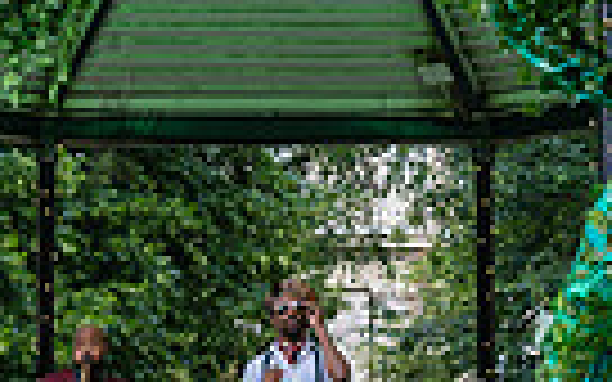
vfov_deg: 7.2
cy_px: 108
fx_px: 3036
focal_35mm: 182
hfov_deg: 11.5
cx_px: 108
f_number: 4
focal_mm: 42
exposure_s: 1/250
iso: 800
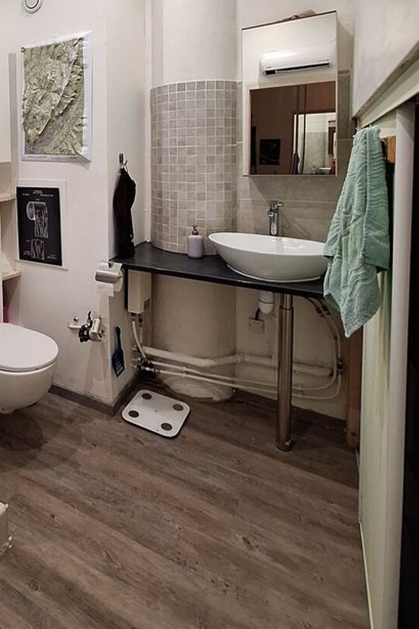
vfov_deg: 74.7
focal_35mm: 22
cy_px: 183
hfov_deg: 51.6
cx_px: 55
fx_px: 384
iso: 200
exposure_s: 1/50
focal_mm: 1.74
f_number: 2.2
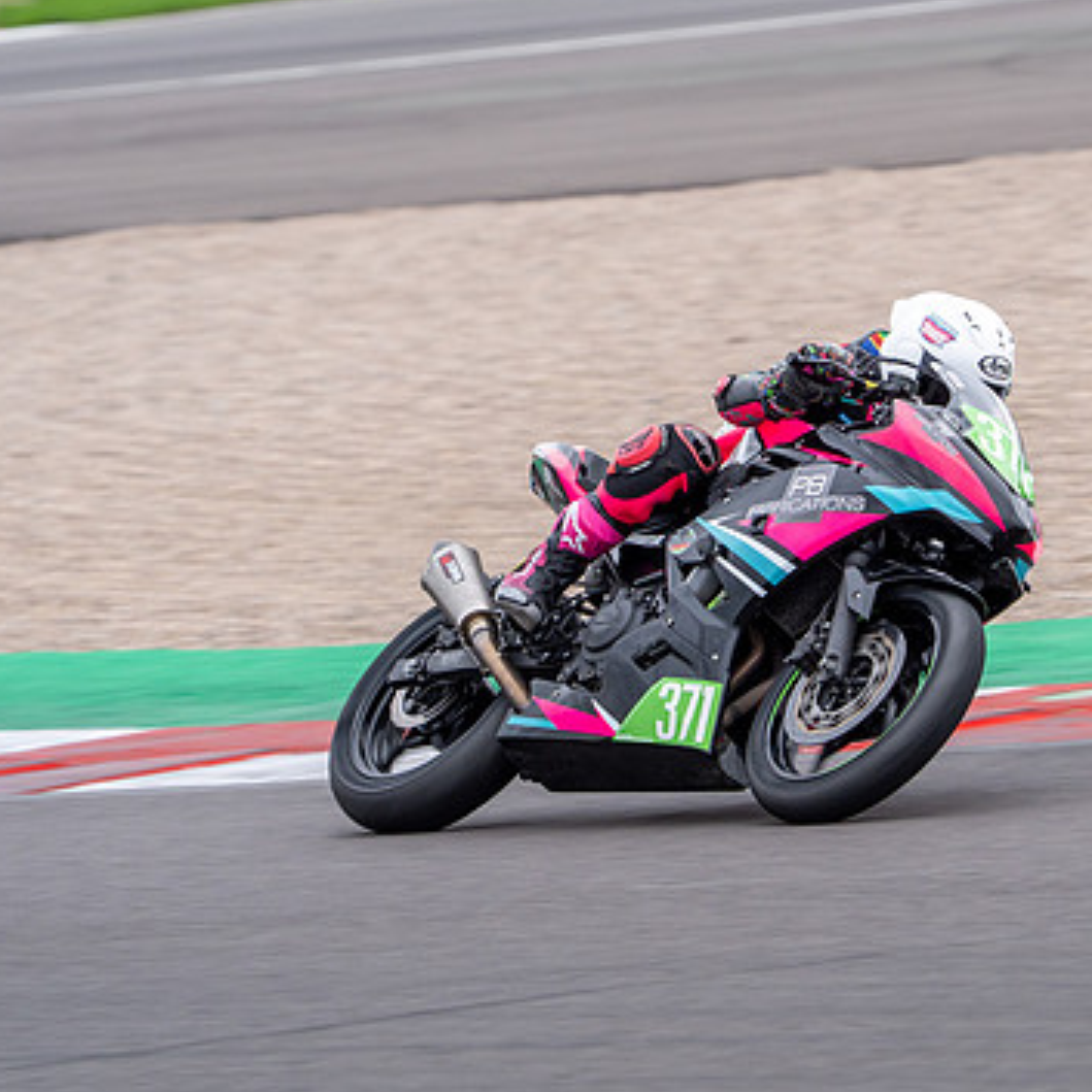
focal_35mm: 401
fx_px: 14312
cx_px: 731
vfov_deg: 4.4
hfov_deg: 4.4
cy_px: 480
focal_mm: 276
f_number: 7.1
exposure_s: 1/400
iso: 800
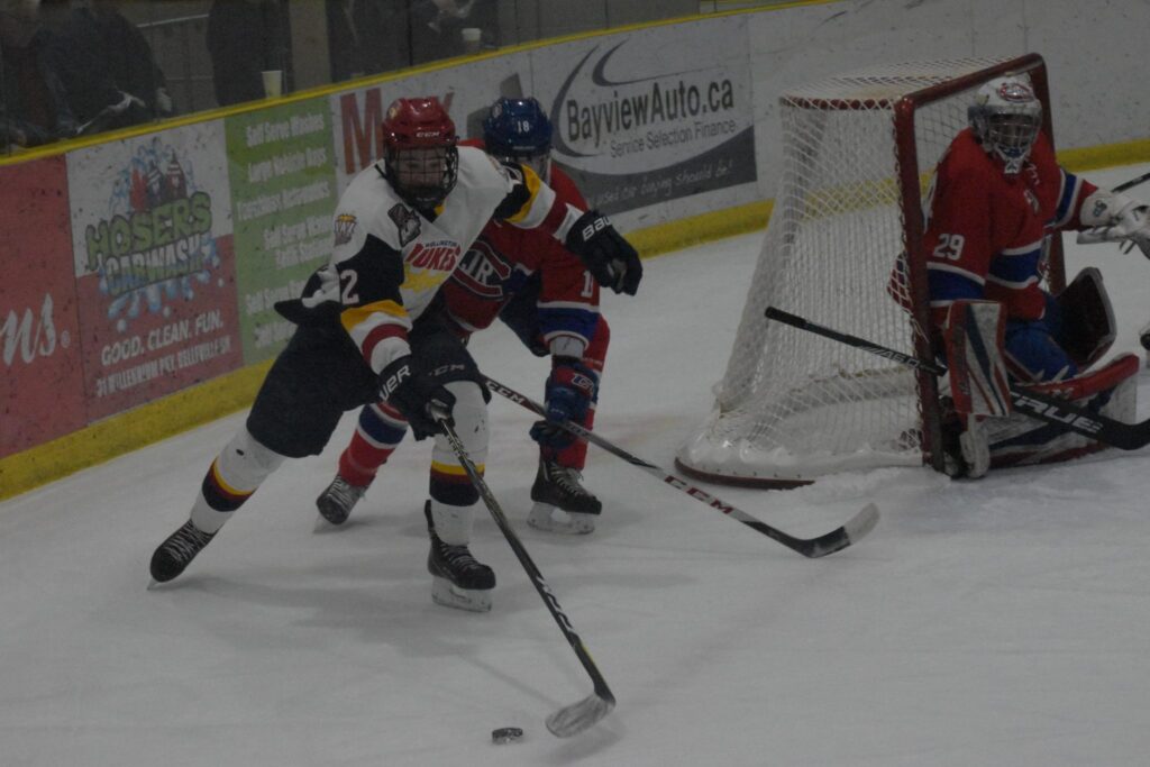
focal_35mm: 117
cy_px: 384
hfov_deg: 17.5
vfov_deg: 11.7
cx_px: 575
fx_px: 3738
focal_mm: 78
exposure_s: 1/320
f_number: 20
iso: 10000
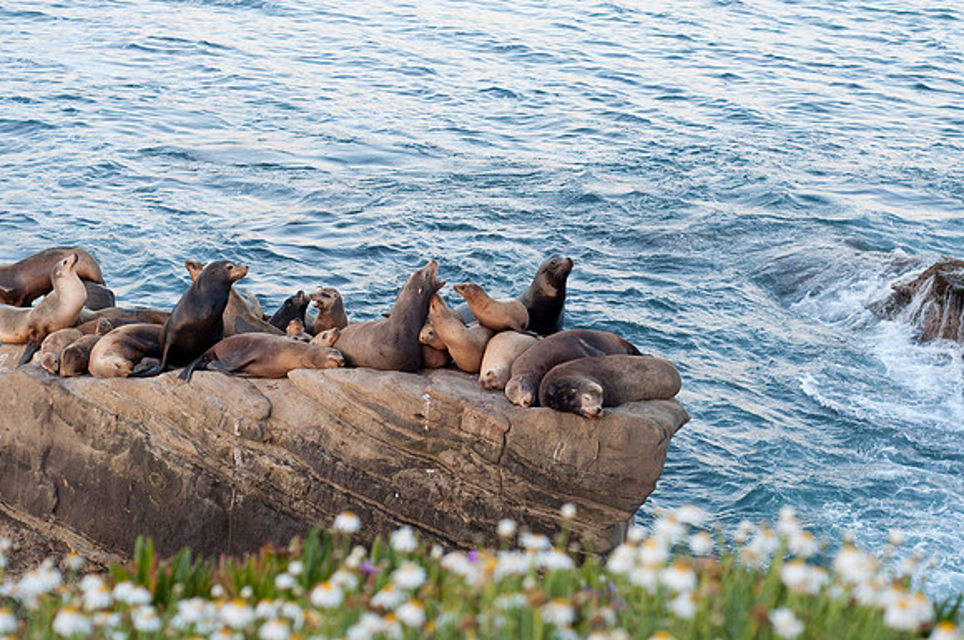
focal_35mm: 75
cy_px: 320
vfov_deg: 18.1
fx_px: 2006
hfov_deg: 27.0
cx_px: 482
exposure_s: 1/80
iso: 400
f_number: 4.5
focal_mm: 50
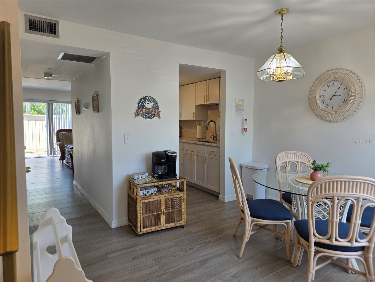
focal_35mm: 23
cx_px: 188
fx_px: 249
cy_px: 141
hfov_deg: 73.9
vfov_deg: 58.9
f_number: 1.7
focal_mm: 6.3
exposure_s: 1/120
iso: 32
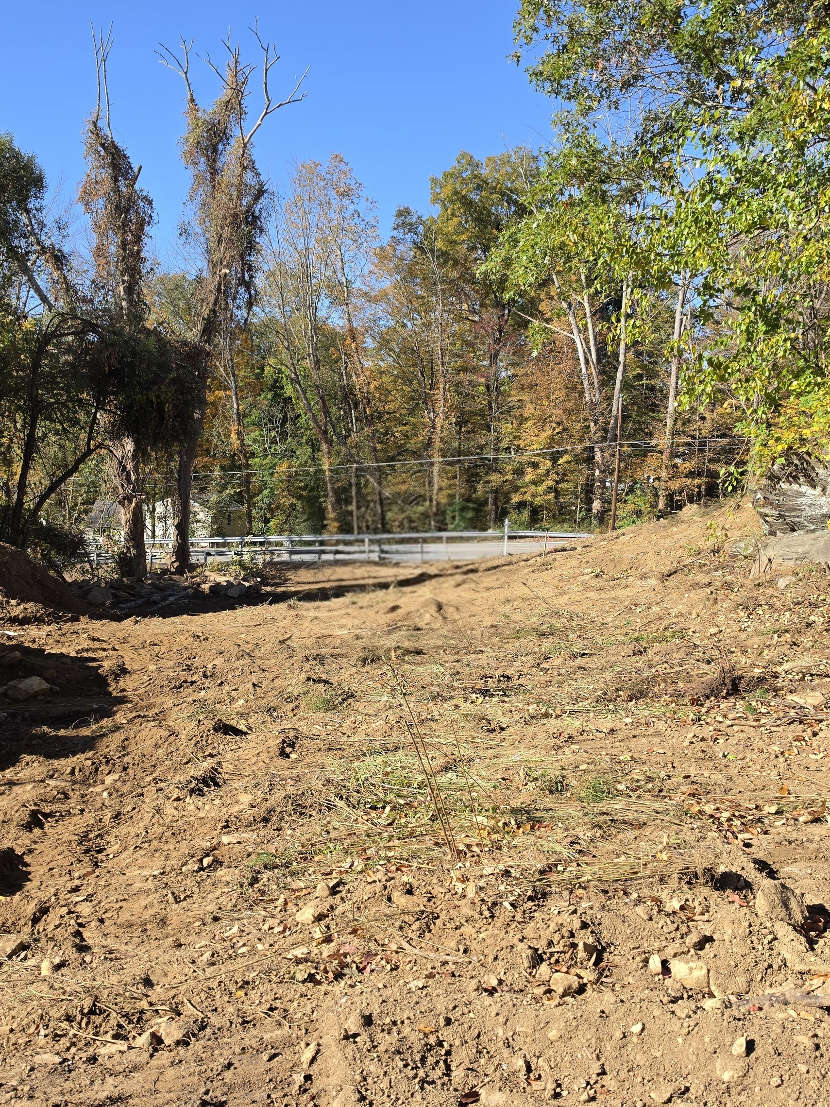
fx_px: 991
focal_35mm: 31
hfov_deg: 45.4
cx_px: 419
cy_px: 548
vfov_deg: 58.4
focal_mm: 6.5
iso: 64
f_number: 1.4
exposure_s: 1/3333
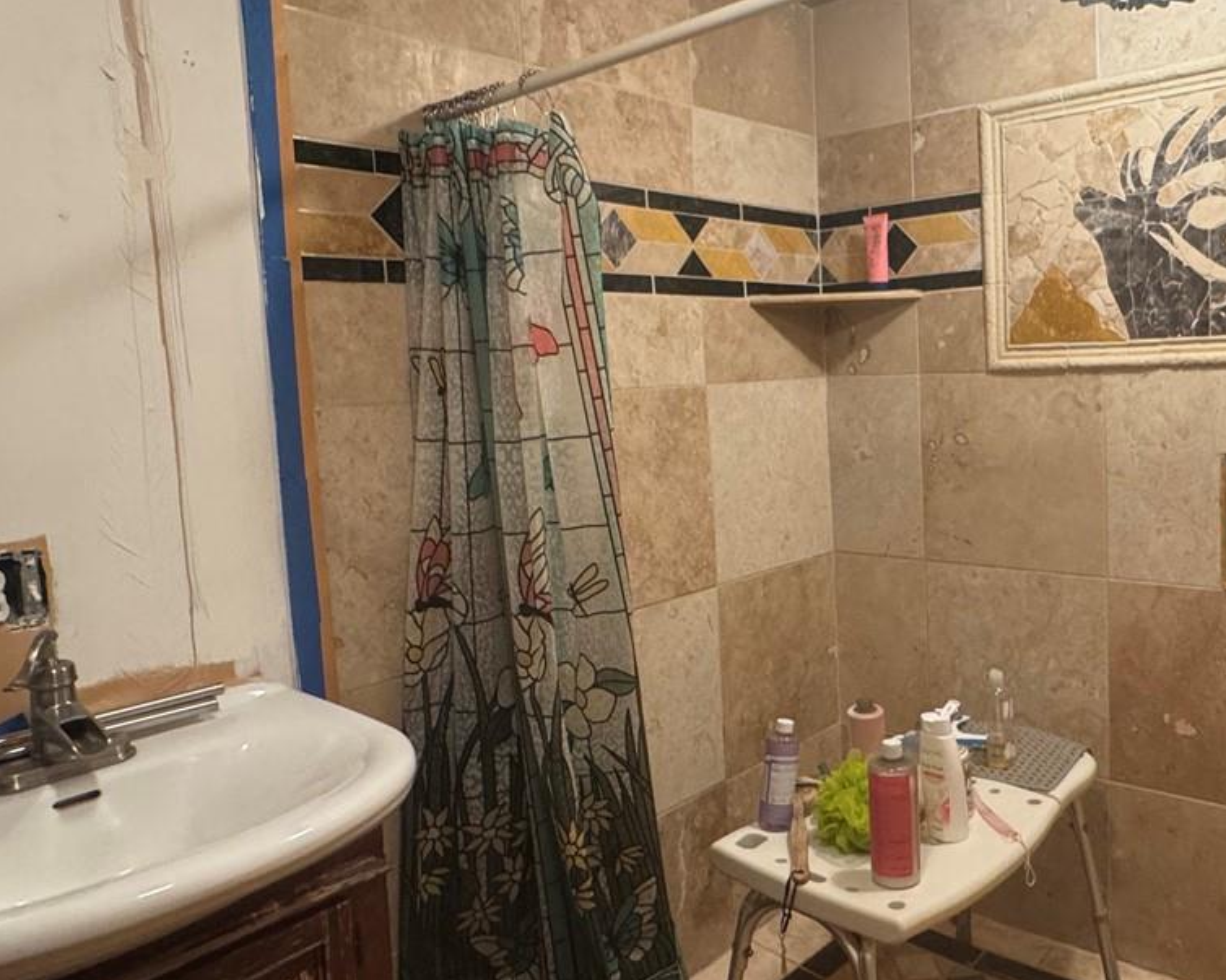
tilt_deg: -6.6
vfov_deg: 49.9
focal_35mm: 29
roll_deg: +2.7
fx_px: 1052
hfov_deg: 59.3
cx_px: 800
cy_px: 453
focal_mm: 2.22
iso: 400
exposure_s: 1/60
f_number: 2.2
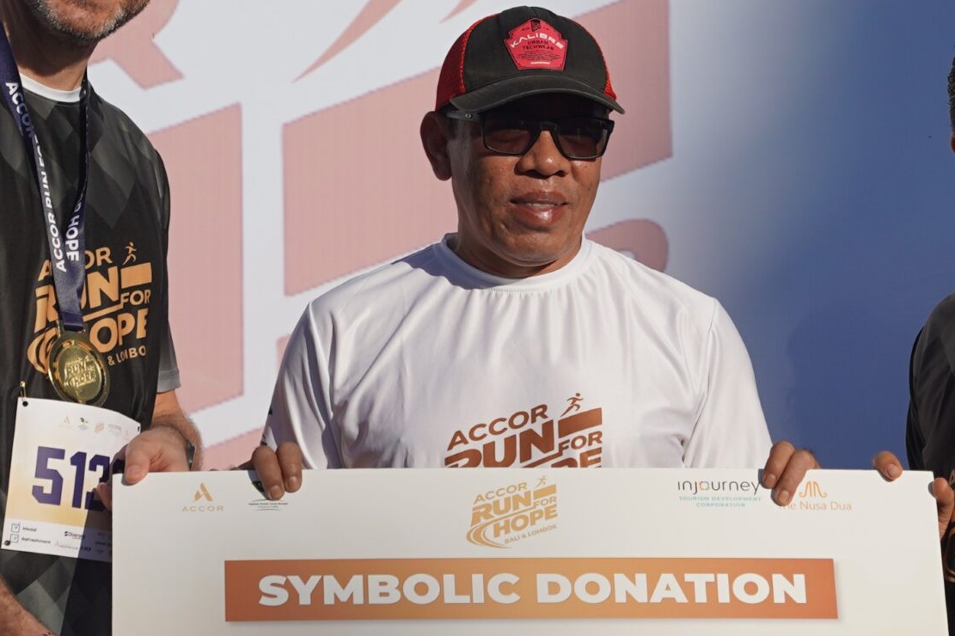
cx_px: 479
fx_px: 5808
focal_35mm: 219
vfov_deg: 6.3
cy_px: 297
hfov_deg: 9.4
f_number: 4.5
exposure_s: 1/2000
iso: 100
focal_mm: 63.4
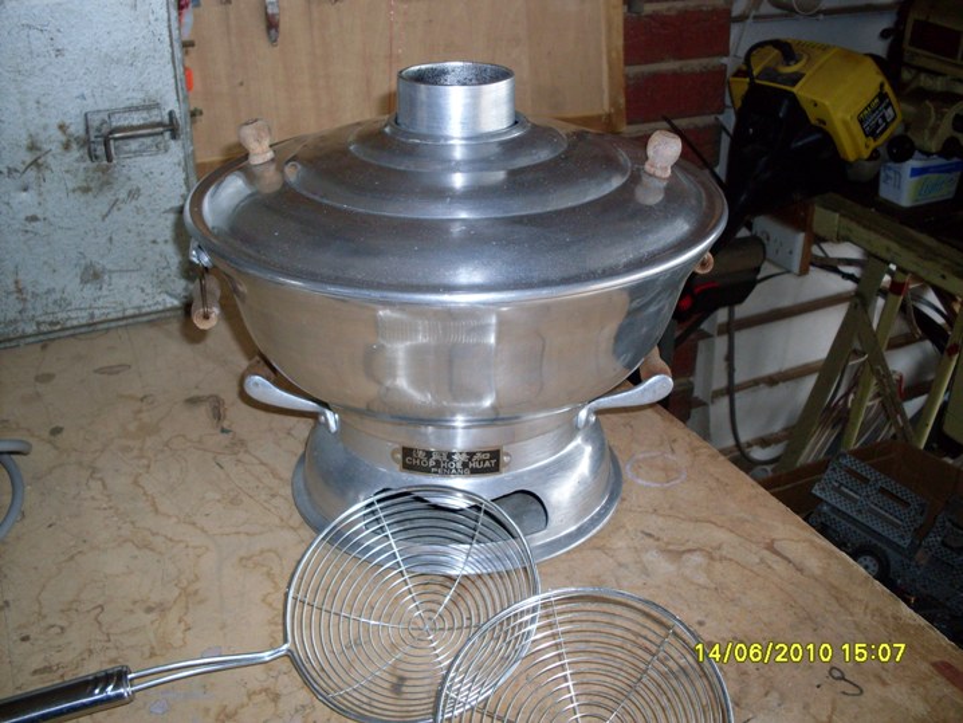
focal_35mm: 38
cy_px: 362
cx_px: 482
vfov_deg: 37.7
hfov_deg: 49.0
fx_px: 1057
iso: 100
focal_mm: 6.3
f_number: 2.8
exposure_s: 1/45
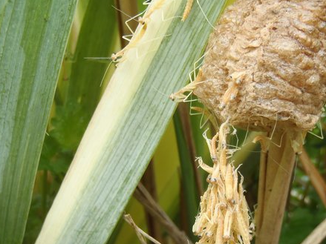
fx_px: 508
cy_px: 164
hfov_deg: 35.4
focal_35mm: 54
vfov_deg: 26.9
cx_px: 195
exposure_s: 1/40
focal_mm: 6.64
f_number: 4.7
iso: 160
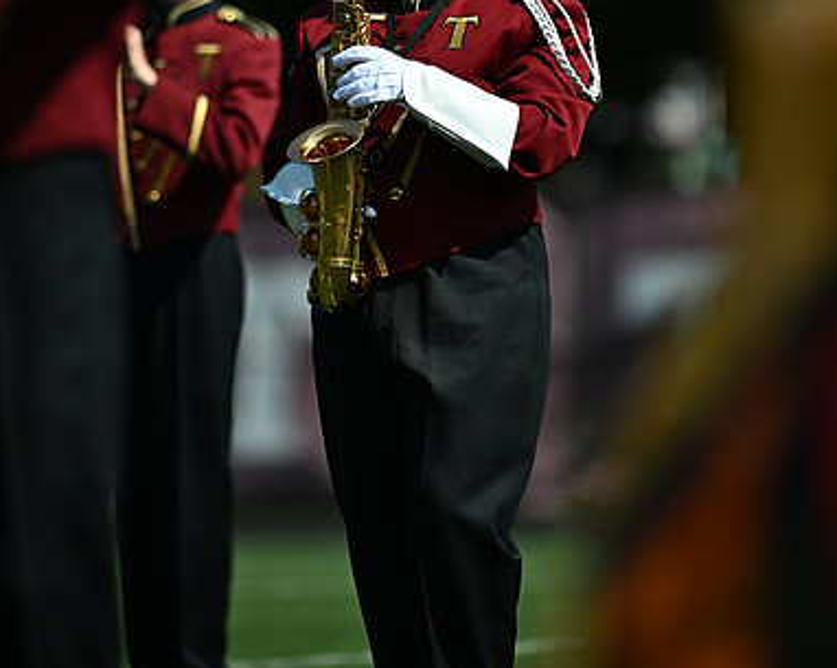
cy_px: 160
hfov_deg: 4.5
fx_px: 10594
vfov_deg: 3.6
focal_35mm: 428
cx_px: 417
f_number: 2.8
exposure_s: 1/2500
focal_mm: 300
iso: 90
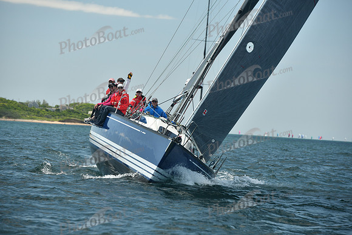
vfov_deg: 7.9
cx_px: 176
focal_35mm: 175
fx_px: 1711
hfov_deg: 11.7
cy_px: 118
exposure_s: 1/640
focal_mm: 175
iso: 320
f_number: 6.3
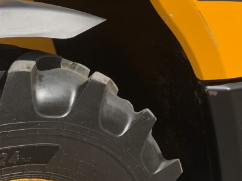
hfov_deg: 23.8
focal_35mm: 76
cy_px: -19
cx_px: 274
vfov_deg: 18.6
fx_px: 531
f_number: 1.8
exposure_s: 1/1912
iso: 16
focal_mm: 3
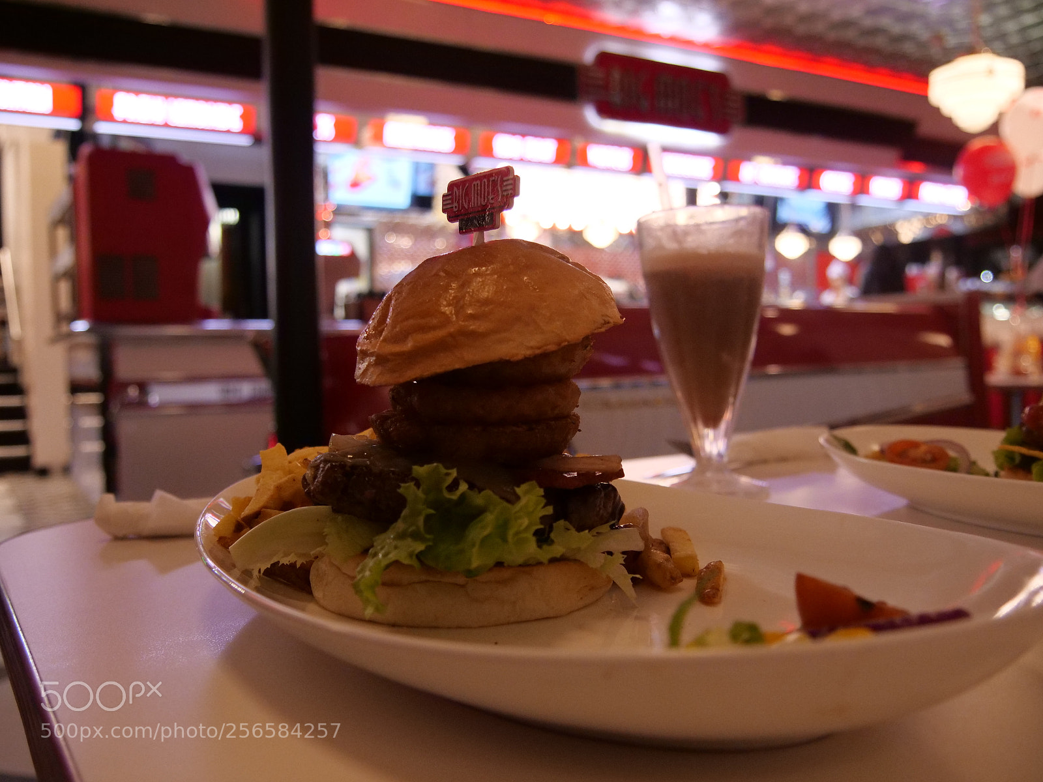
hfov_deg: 60.0
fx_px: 904
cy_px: 391
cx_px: 522
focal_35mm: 30
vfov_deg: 46.8
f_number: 3.7
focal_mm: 15
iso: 2000
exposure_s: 1/60
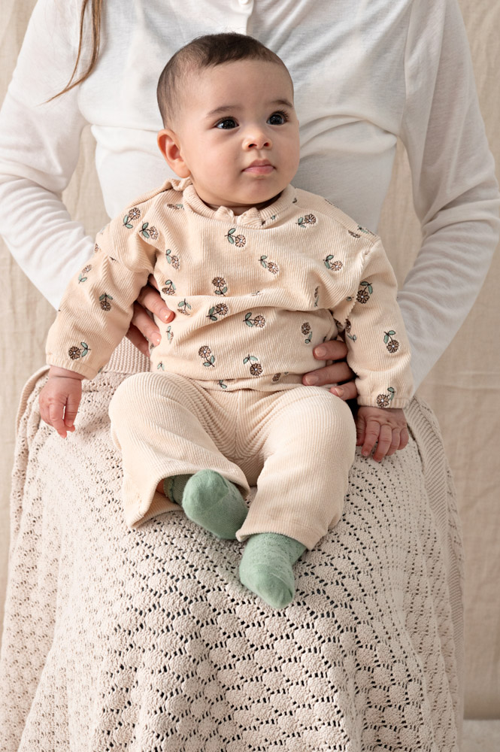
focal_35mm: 50
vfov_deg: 39.6
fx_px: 1043
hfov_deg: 26.9
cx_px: 250
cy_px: 376
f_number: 9
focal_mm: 50
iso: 1600
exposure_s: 1/125
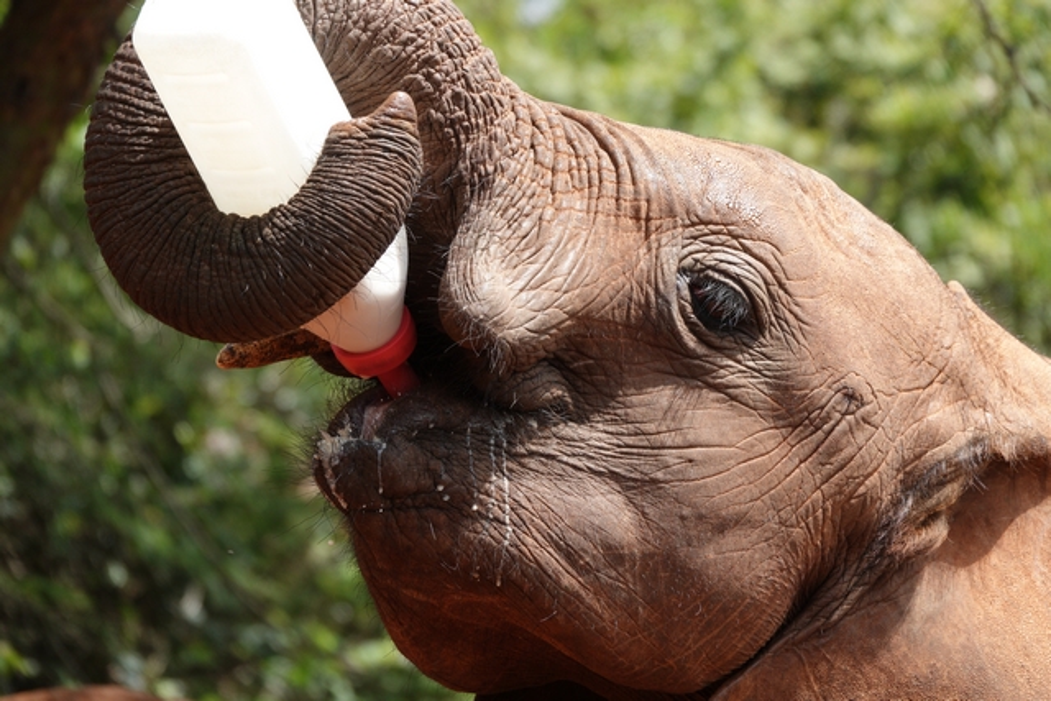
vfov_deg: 4.0
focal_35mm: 341
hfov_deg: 6.0
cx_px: 526
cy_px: 350
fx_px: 9957
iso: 250
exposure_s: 1/800
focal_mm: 124.94
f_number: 4
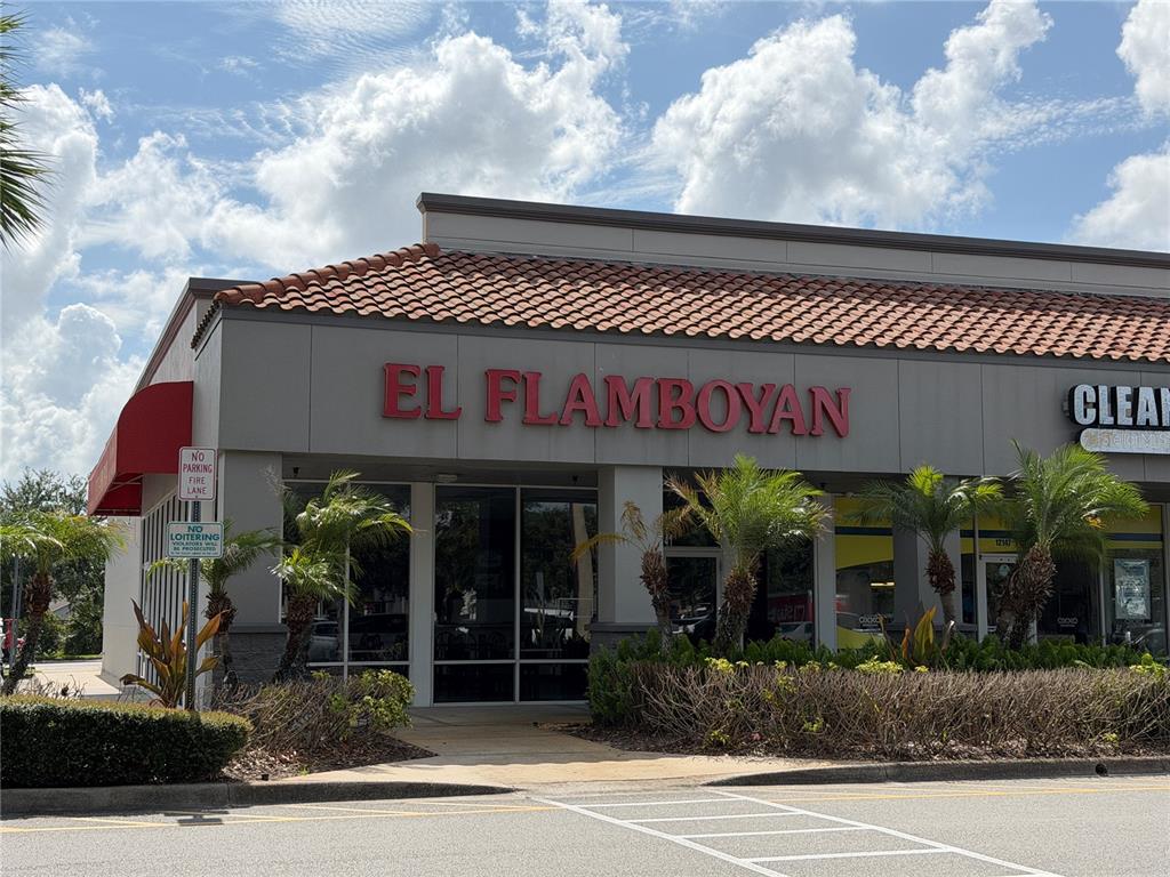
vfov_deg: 30.3
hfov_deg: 39.7
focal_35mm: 48
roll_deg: +0.0
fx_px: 1622
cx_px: 585
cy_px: 438
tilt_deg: +6.0
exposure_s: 1/8772
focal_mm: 6.76
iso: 100
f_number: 1.78
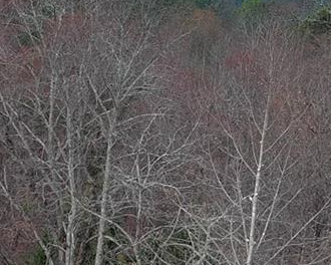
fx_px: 1656
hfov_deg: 11.1
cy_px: 511
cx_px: -111
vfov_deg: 8.7
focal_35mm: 169
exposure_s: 1/737
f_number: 2.8
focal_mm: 10.57
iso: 100
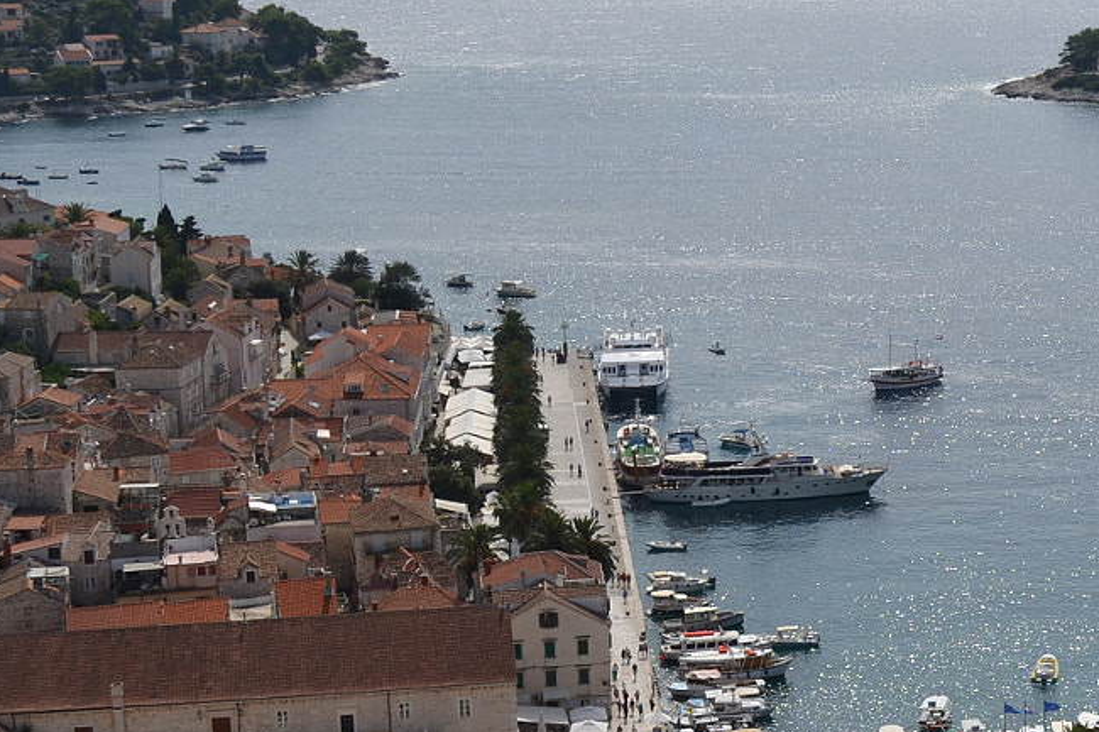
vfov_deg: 14.2
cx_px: 1261
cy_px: 384
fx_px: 2930
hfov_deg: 20.1
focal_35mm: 96
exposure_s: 1/320
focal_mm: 26
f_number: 9
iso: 100
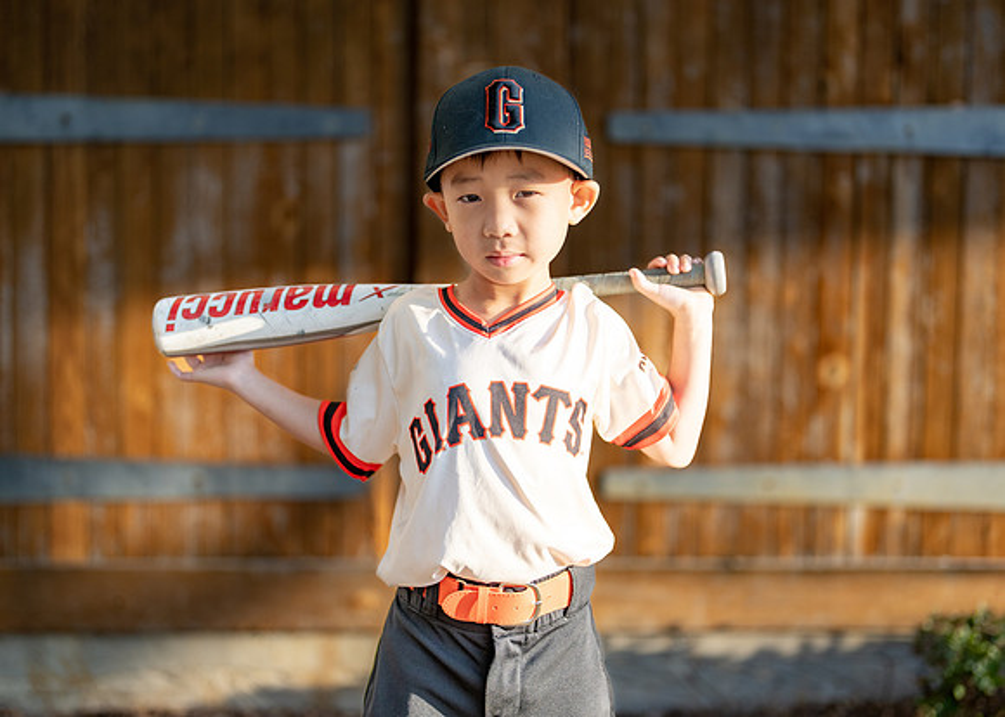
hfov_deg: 33.5
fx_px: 1671
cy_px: 349
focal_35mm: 59
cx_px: 511
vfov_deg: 24.2
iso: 100
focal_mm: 50
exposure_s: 1/3200
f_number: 1.2
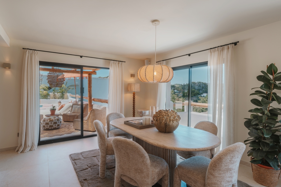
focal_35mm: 19
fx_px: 148
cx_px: 140
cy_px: 94
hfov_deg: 86.9
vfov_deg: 64.6
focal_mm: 19
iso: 80
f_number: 13
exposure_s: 1/60
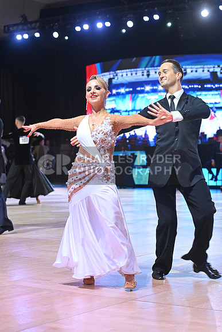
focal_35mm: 78
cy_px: 166
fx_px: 721
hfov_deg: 17.5
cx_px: 111
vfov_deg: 26.0
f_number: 4
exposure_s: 1/250
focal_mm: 78
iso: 2000
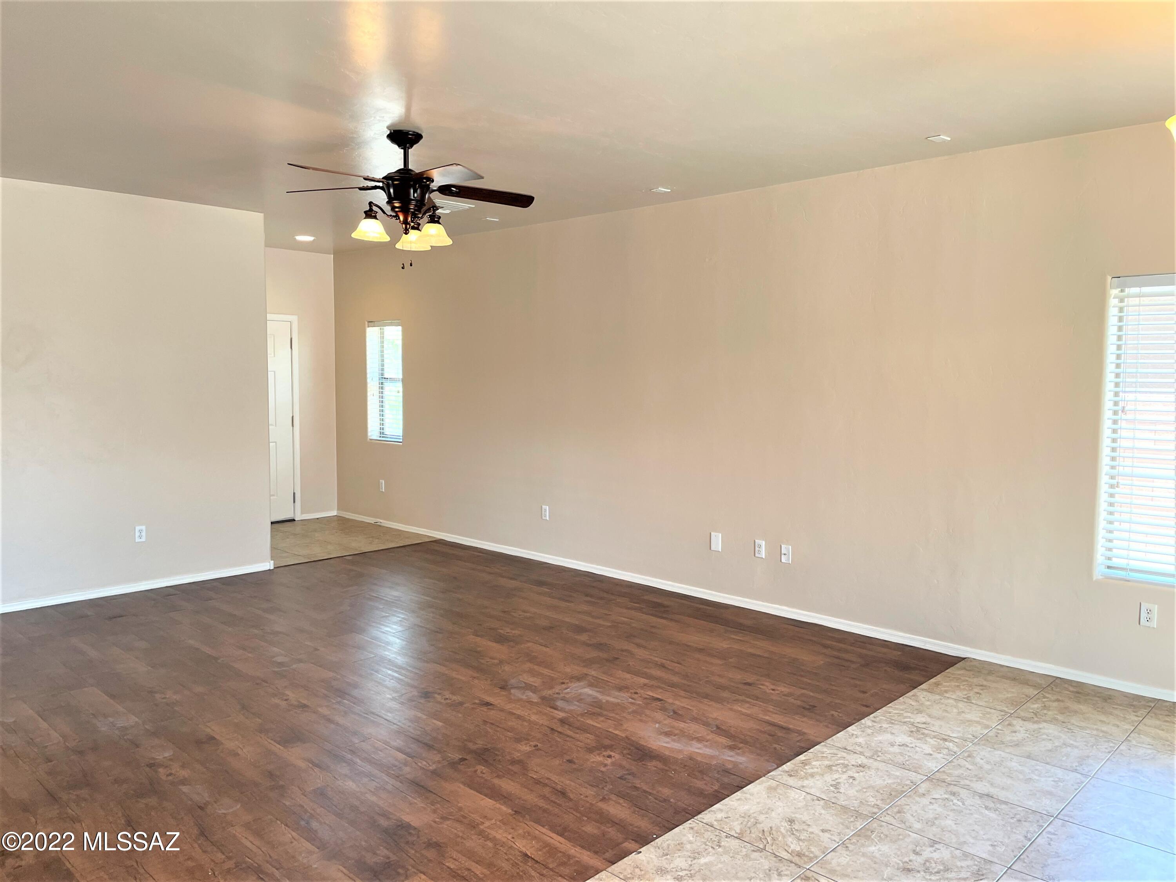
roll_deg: -0.6
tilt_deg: -2.7
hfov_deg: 67.3
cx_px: 588
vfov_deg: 53.1
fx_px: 883
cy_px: 441
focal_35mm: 26
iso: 125
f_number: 1.6
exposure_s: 1/120
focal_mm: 4.2
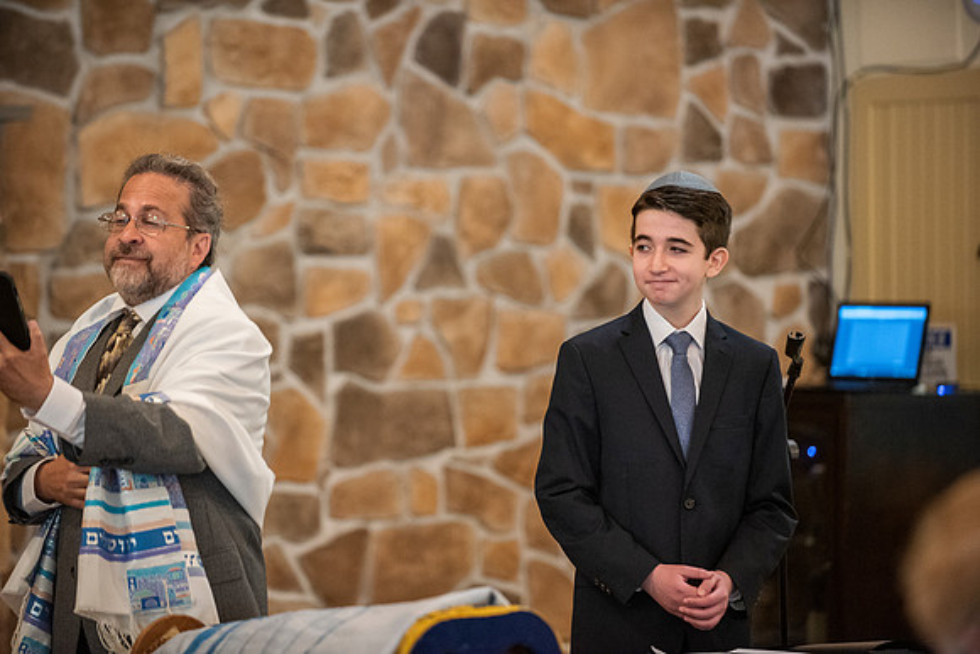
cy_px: 327
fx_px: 4084
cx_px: 490
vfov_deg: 9.2
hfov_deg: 13.7
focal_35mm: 150
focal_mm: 150
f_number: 2.8
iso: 3200
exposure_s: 1/80
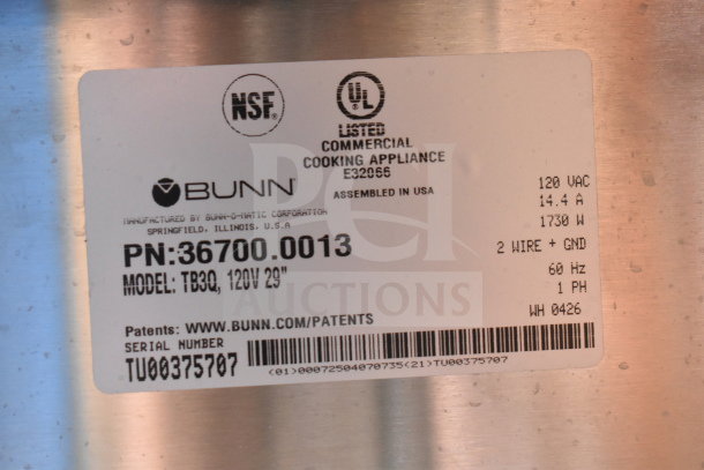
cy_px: 235
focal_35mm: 75
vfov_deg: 18.2
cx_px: 352
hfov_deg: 27.0
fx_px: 1467
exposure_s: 1/80
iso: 4500
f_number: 5.6
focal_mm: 50
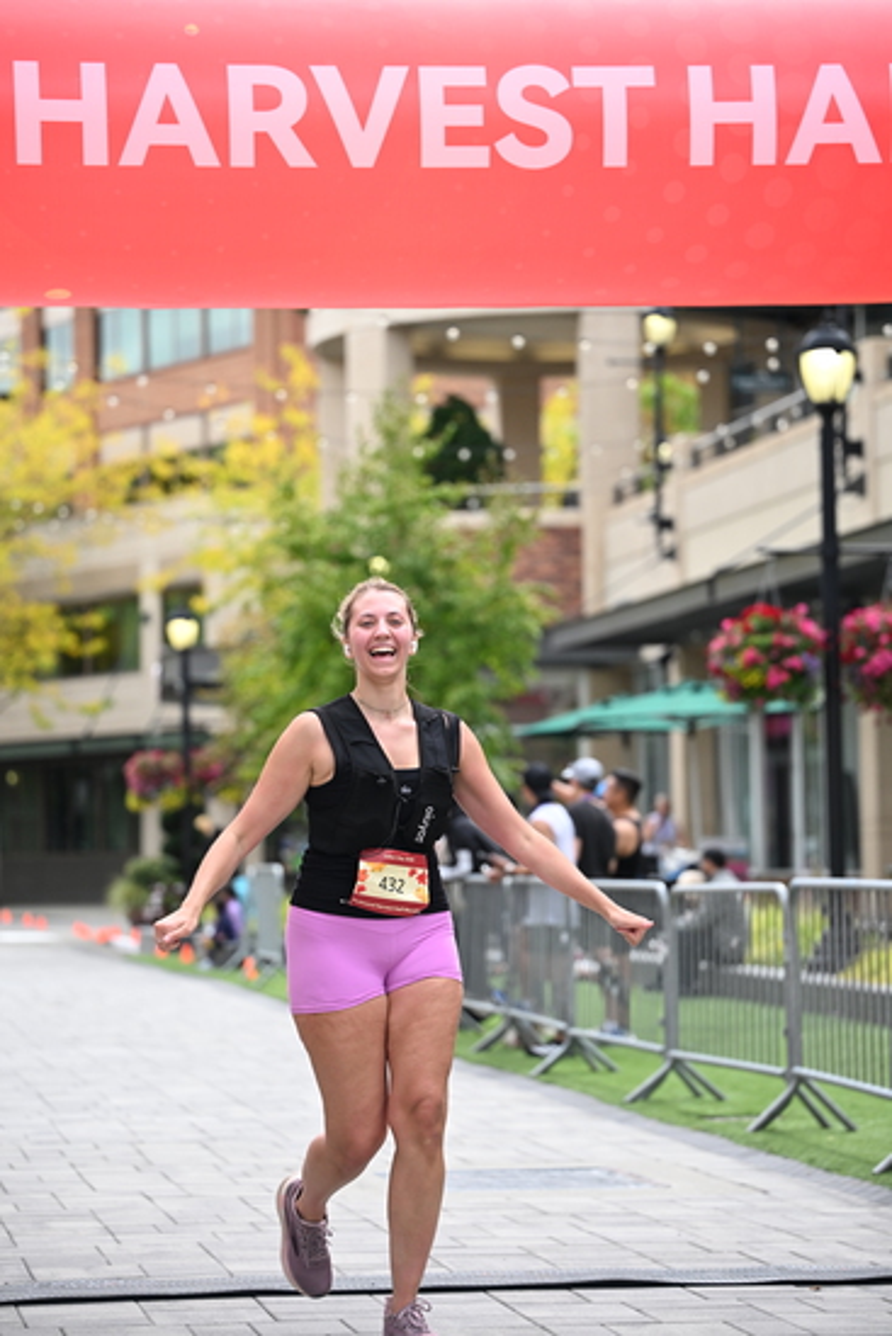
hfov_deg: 13.8
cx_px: 446
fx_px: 3677
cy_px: 668
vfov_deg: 20.6
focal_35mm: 99
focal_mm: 99
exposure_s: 1/2500
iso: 640
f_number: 2.8
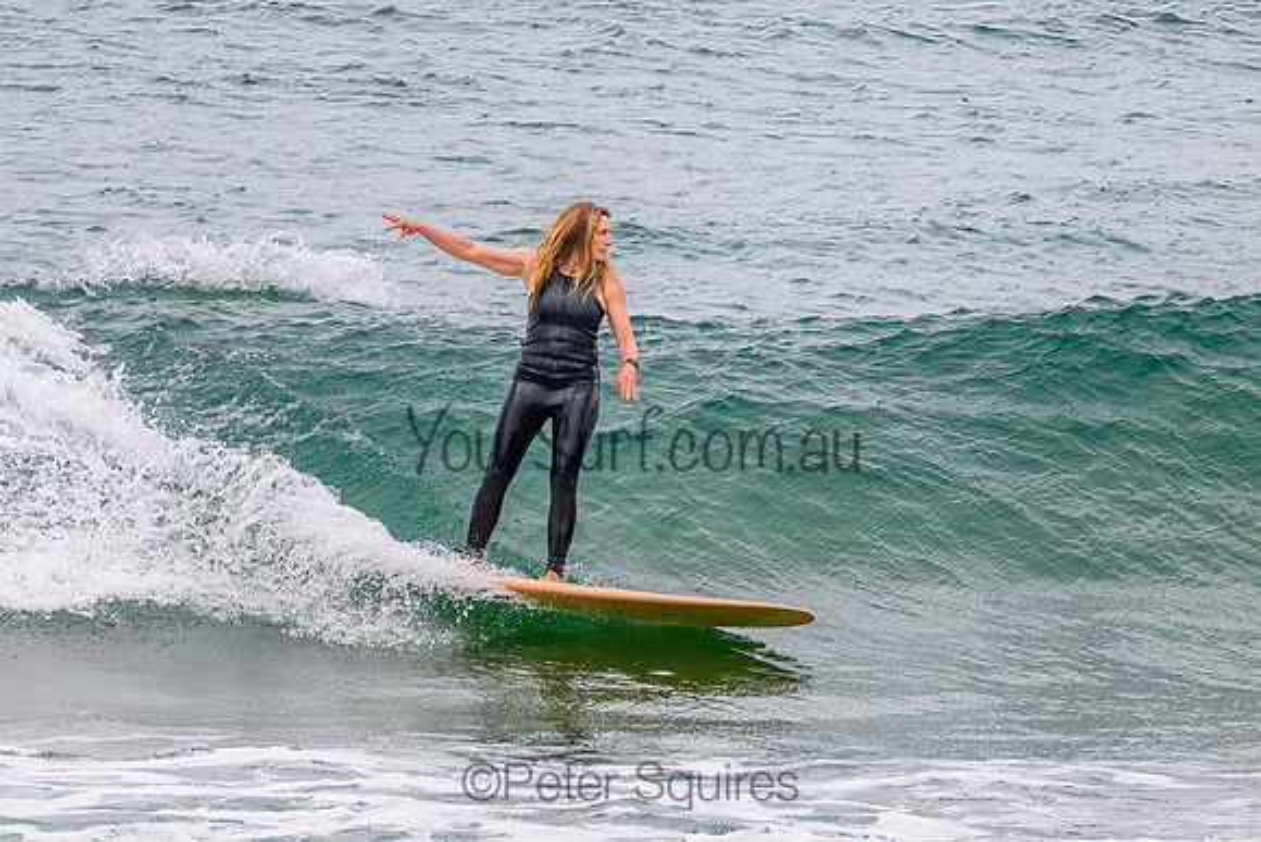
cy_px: 315
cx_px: 644
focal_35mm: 1002
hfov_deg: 2.1
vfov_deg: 1.4
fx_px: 35115
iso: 1100
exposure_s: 1/2000
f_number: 11
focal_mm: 800
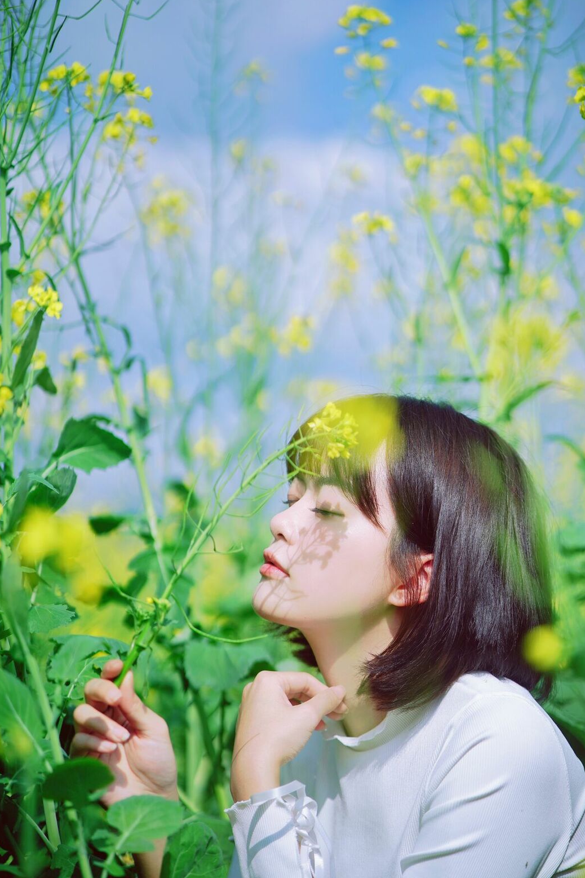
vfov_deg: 23.6
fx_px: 2096
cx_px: 290
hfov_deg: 15.9
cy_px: 441
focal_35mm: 86
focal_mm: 85
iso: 100
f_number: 2
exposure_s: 1/6400
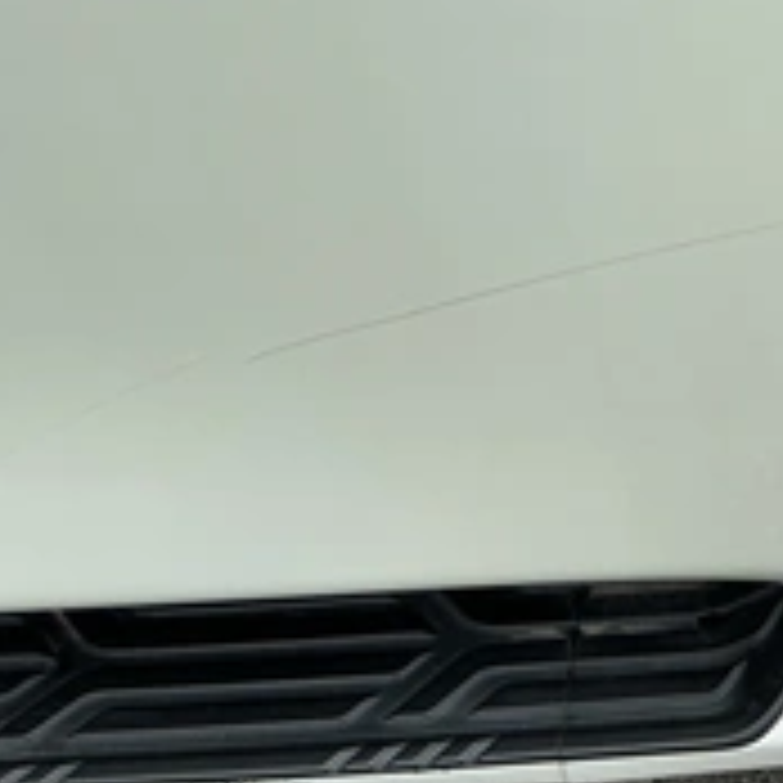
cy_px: 230
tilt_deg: -41.9
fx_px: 1459
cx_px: 891
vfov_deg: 29.7
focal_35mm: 57
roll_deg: +0.5
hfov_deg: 27.2
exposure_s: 1/1451
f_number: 1.8
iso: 25
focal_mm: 3
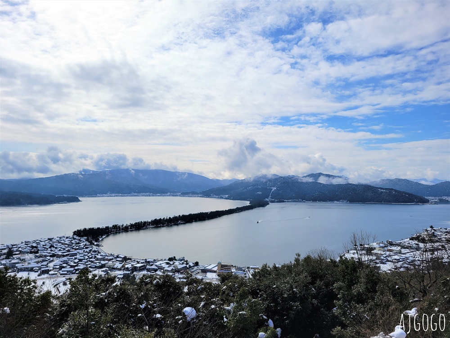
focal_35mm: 26
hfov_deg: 67.3
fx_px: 338
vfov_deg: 53.1
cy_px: 169
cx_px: 225
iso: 40
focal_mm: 5.4
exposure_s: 1/8143
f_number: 1.8
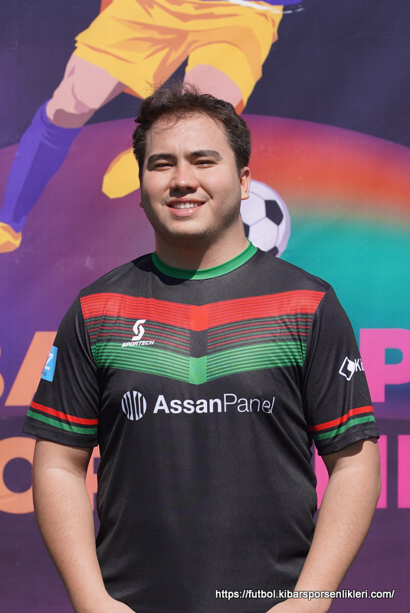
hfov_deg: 10.4
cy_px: 306
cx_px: 205
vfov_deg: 15.5
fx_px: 2250
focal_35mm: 132
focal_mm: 88
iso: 100
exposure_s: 1/800
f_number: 4.5
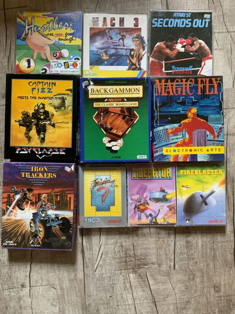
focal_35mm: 29
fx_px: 262
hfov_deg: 48.2
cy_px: 157
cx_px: 118
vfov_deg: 61.7
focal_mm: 3
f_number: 1.8
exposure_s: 1/50
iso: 200
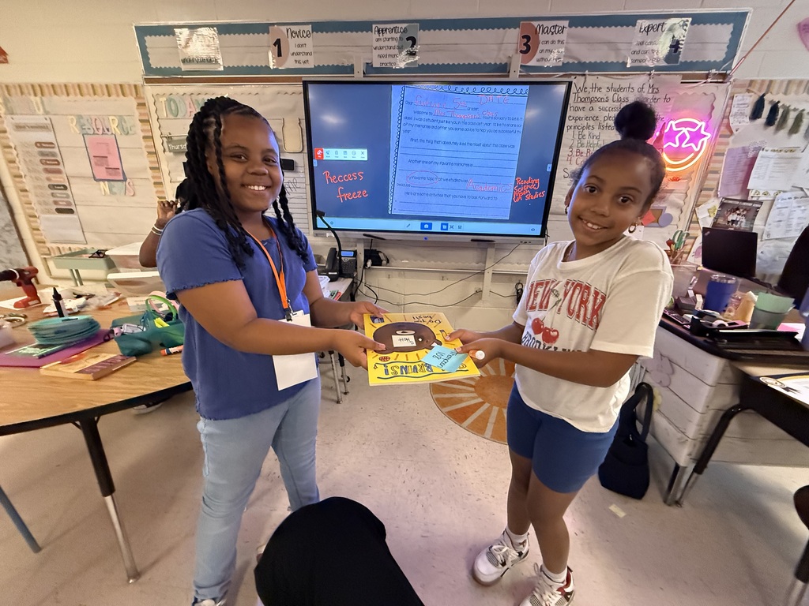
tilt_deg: -19.2
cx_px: 404
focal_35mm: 14
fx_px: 327
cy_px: 303
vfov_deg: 85.7
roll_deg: -0.5
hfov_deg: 102.1
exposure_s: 1/60
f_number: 2.2
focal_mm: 2.22
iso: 1000
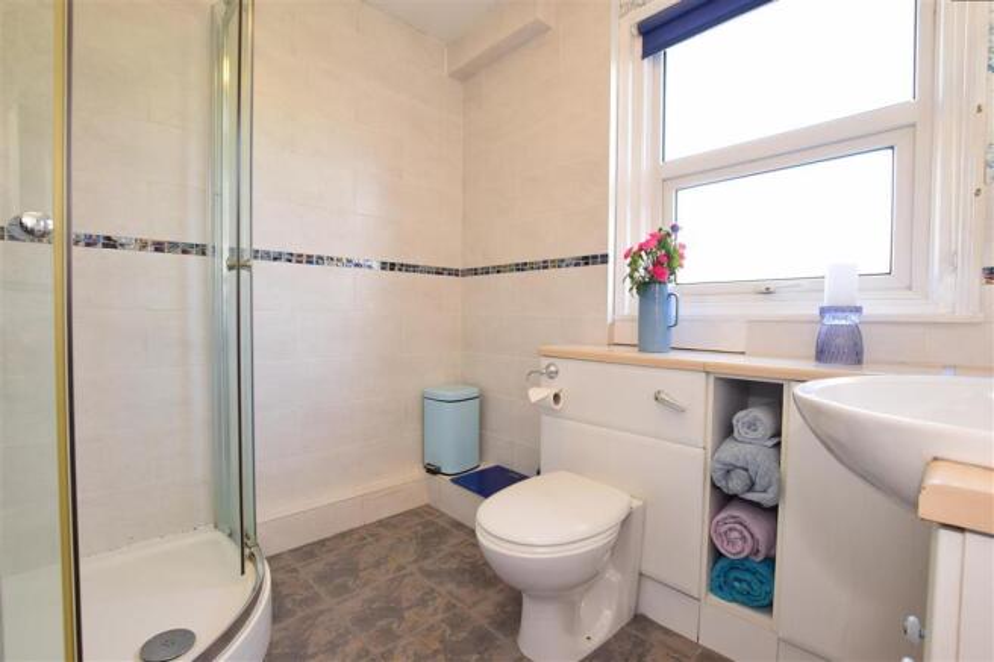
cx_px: 497
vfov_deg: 77.3
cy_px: 331
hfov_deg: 100.4
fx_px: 414
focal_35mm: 15
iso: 400
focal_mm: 10
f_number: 11
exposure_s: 1/8
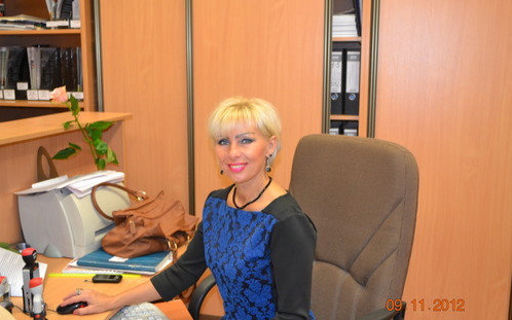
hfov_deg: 46.2
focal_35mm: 43
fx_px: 600
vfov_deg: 29.8
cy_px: 160
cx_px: 256
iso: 1250
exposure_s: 1/60
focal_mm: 28
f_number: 4.5
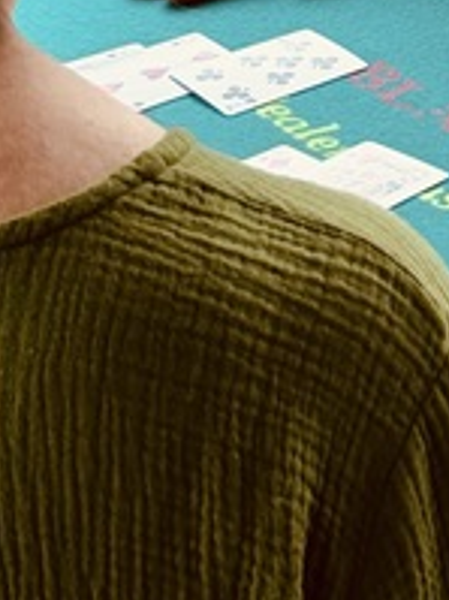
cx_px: 799
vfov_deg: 7.8
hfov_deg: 5.9
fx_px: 4276
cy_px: -428
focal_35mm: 247
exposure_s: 1/120
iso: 80
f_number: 1.78
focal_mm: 6.76
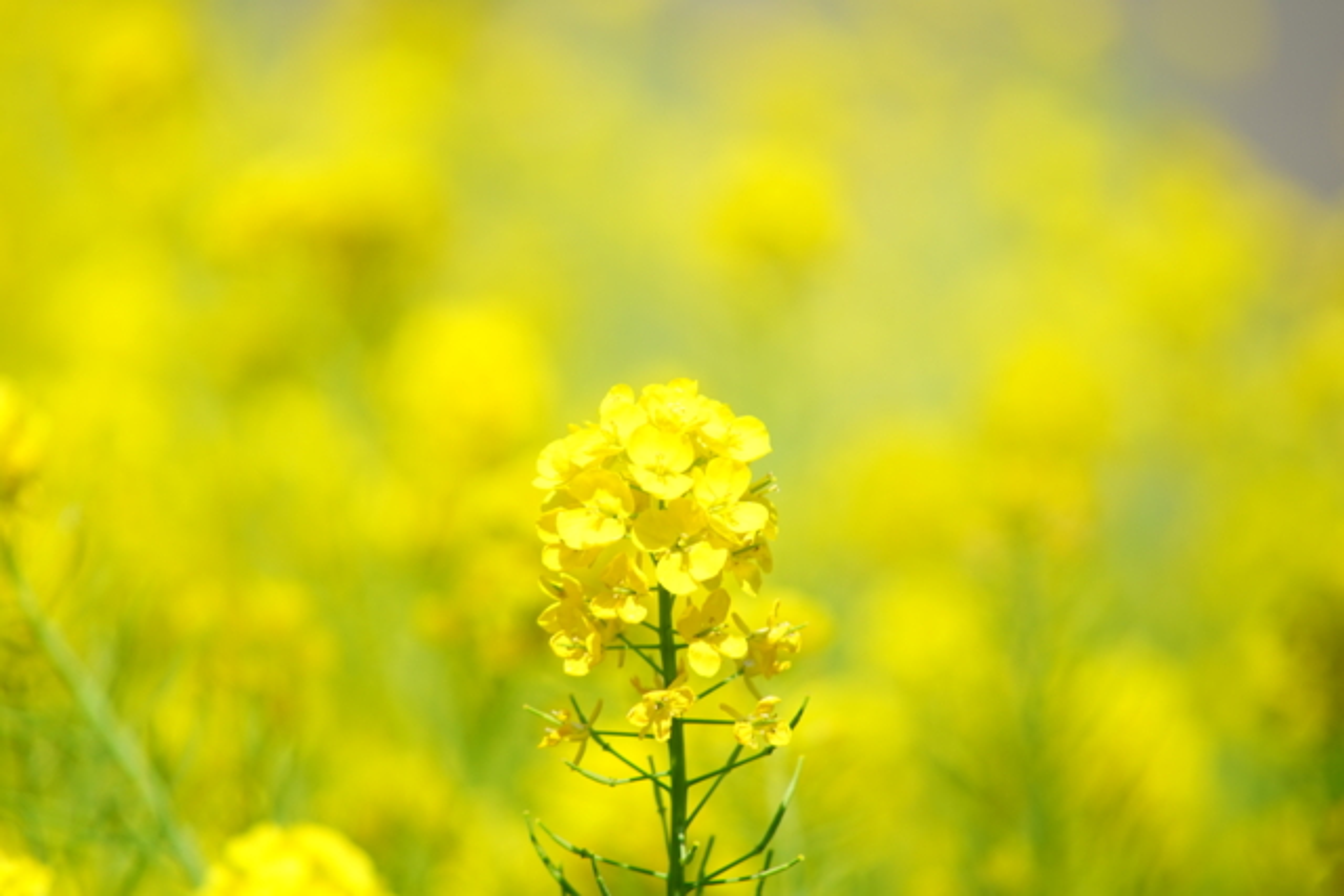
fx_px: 11202
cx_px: 672
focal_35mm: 300
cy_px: 448
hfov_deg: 6.9
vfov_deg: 4.6
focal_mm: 300
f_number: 8
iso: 250
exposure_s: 1/400
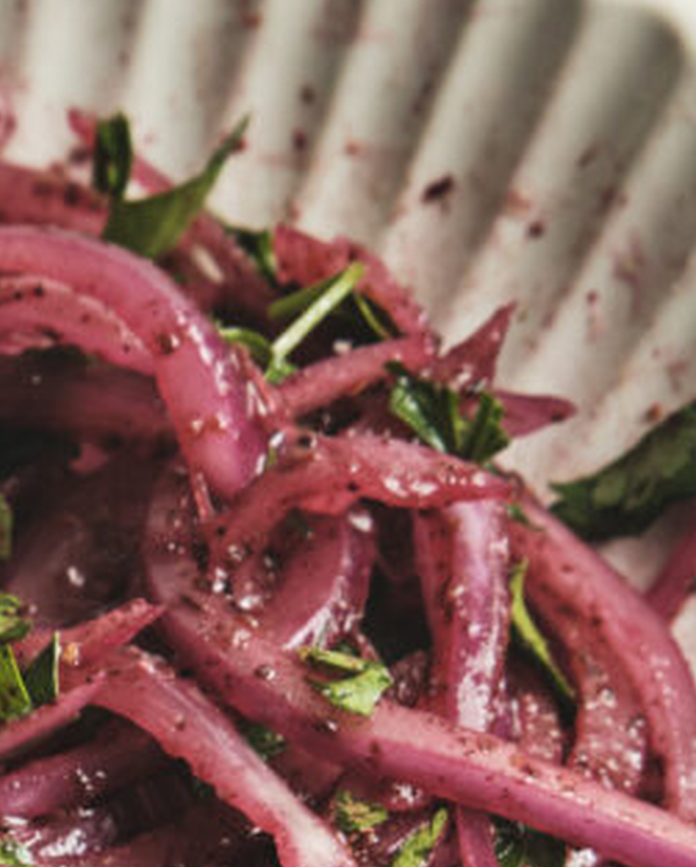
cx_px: -121
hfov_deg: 4.8
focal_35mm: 322
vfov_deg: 6.0
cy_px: 1019
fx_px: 8279
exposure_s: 1/250
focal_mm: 70
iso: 200
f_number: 8
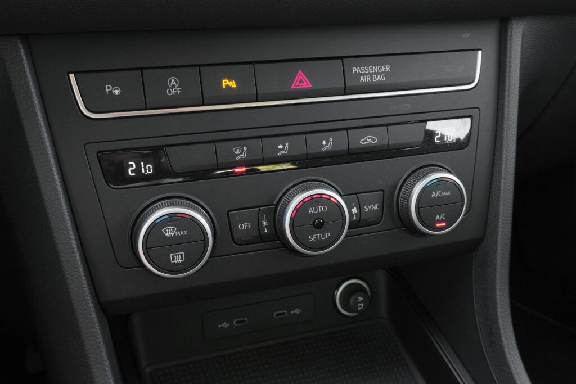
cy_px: 192
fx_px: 496
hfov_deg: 60.3
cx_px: 288
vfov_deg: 42.3
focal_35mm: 31
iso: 2000
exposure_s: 1/30
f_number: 9
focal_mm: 20.9
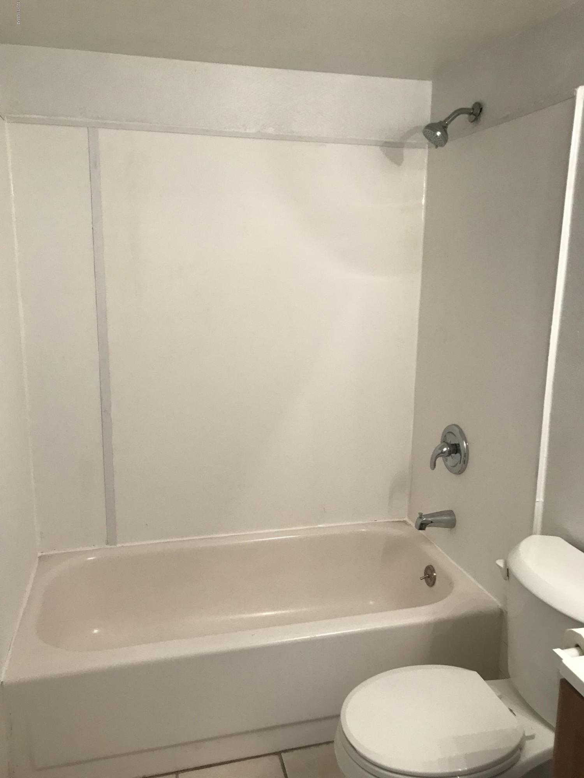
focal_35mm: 28
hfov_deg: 49.7
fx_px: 630
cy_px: 389
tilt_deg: -11.3
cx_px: 292
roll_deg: -1.8
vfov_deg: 63.4
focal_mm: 3.99
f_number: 1.8
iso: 25
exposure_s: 1/40
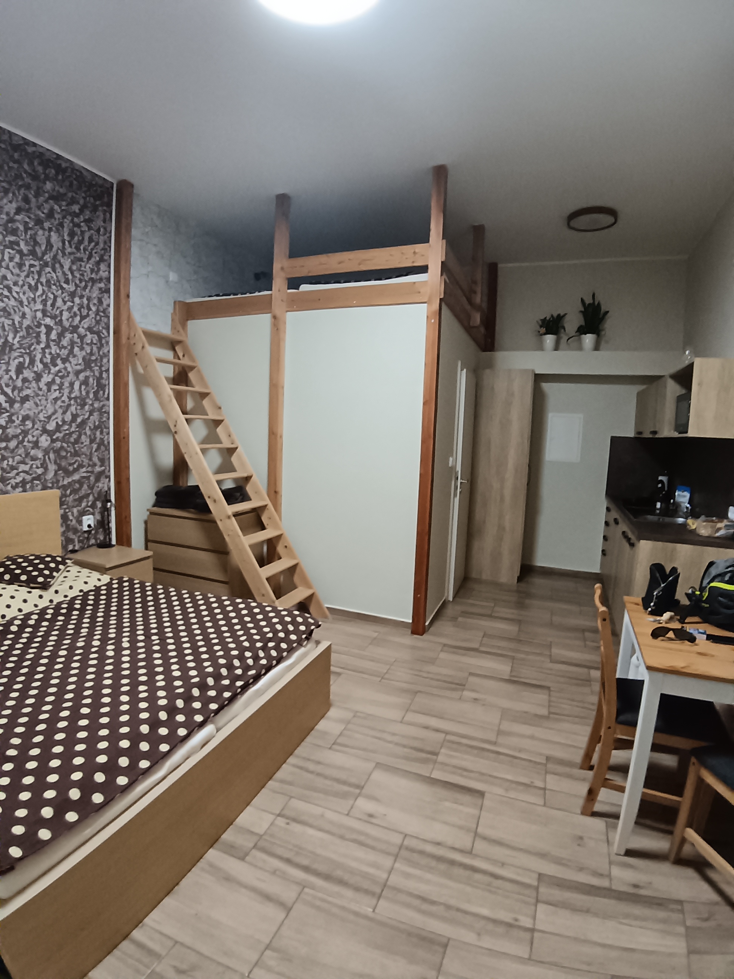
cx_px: 367
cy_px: 490
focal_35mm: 17
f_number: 2.2
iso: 862
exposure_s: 1/25
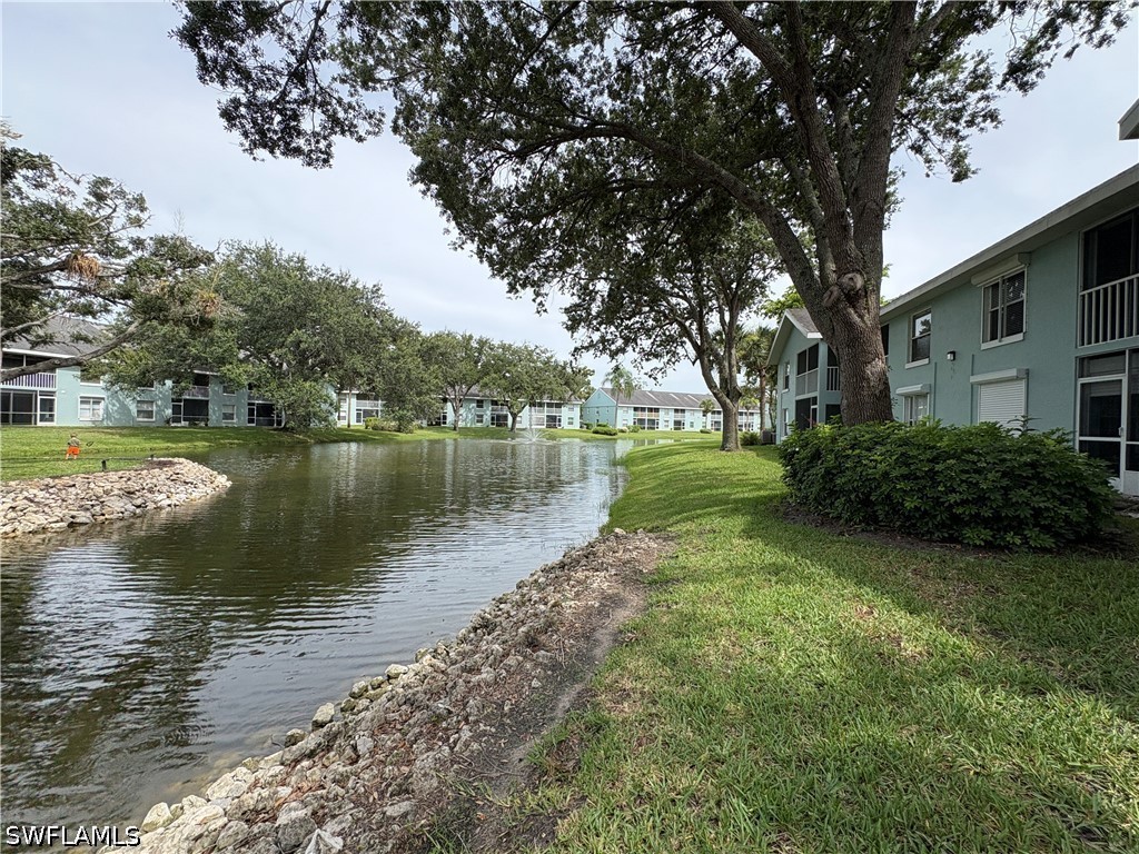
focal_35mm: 14
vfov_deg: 85.7
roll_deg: -1.1
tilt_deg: -0.4
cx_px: 570
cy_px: 427
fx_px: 461
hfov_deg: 102.1
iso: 50
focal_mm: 2.22
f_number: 2.2
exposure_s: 1/1094
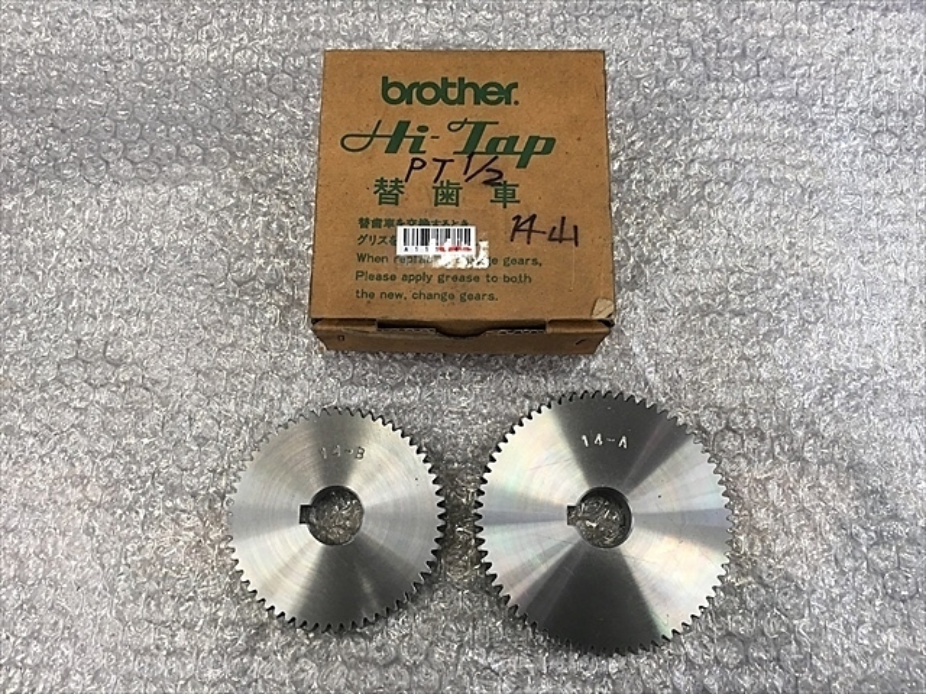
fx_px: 776
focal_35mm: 29
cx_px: 463
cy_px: 347
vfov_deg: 48.2
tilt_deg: -76.7
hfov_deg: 61.7
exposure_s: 1/30
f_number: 2.2
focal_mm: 4.15
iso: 40
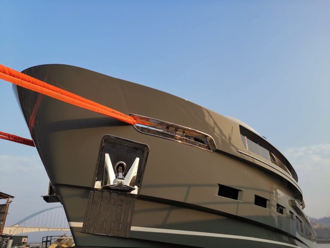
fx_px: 257
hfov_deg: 65.3
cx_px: 165
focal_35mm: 27
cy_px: 124
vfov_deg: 51.4
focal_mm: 4.75
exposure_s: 1/1314
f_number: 1.8
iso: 50
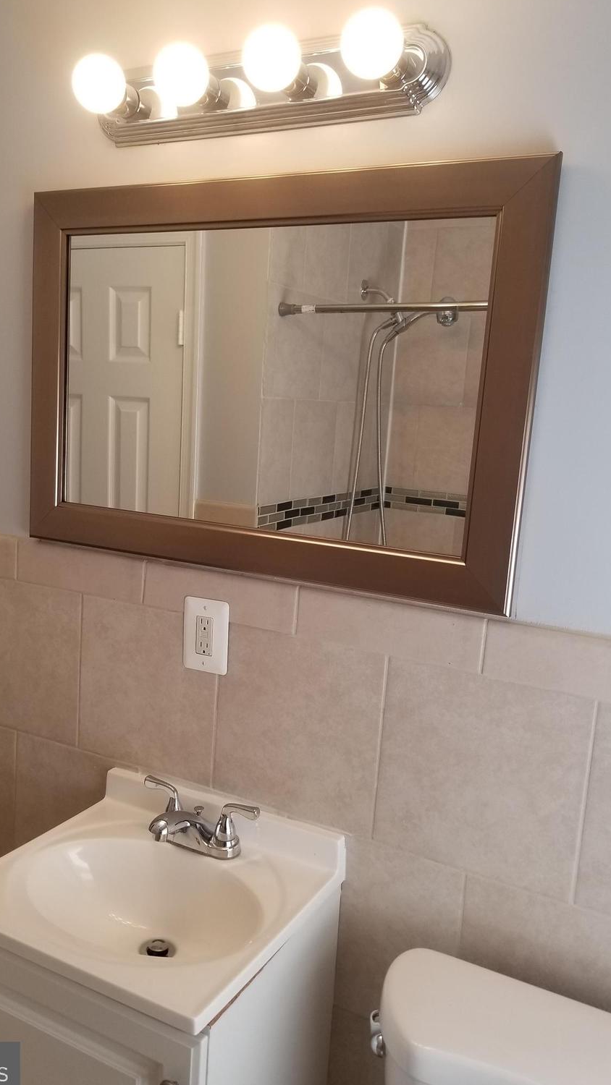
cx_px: 256
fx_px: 835
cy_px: 545
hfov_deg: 40.1
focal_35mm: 29
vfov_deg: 66.1
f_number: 1.7
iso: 80
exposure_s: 1/120
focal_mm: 4.3
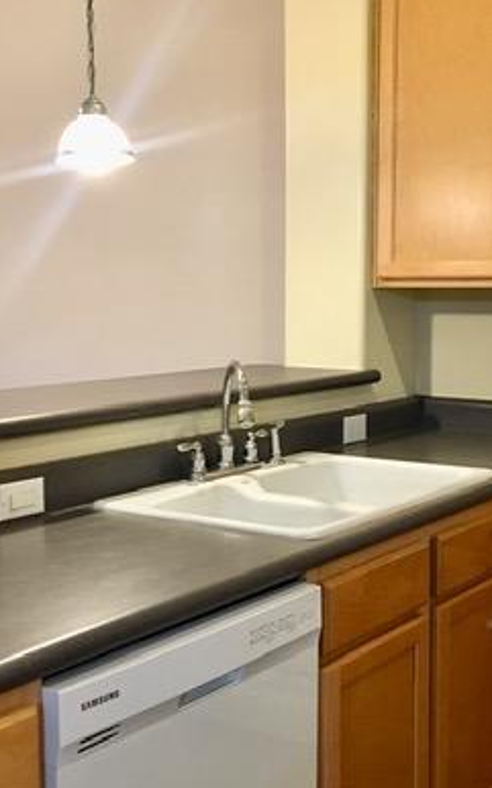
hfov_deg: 25.3
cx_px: 290
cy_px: 404
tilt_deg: -5.7
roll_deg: -0.9
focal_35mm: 51
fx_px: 1095
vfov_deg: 39.6
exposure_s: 1/30
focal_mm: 4.15
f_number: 2.2
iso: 200
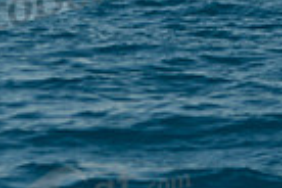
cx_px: 298
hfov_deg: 7.0
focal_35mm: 295
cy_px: -134
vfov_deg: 4.6
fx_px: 2311
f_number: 5.6
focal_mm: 70
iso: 200
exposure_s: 1/800
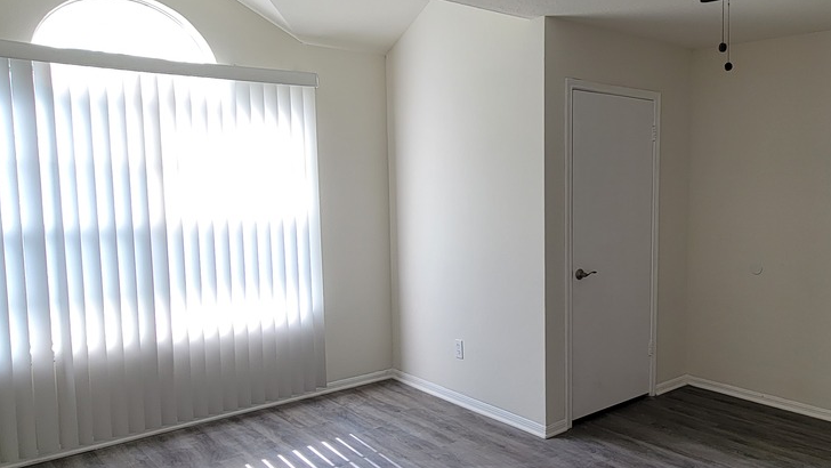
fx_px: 617
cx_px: 629
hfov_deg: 63.7
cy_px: 228
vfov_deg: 41.5
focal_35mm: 28
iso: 50
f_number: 2.2
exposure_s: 1/179
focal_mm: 2.2
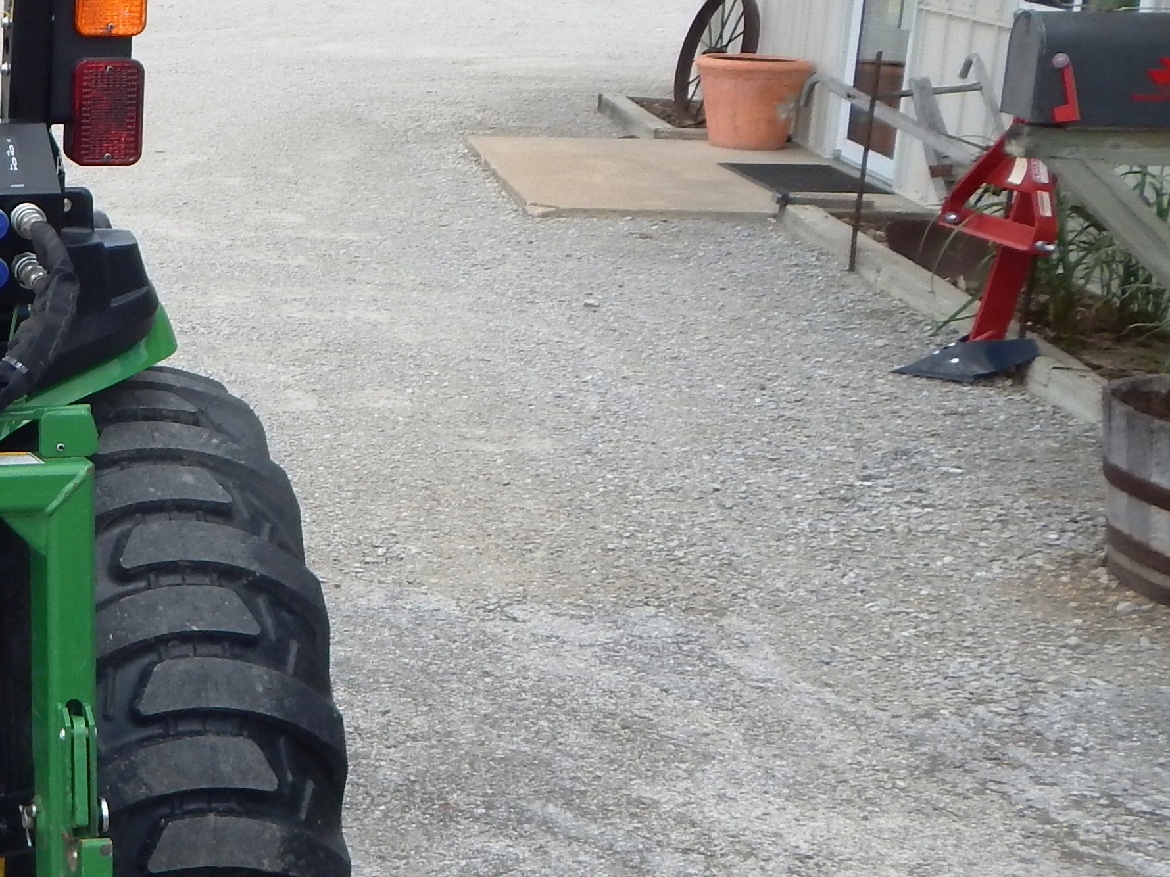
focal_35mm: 57
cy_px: 242
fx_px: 1926
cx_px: -241
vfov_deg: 25.4
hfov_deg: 29.1
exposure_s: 1/800
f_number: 3
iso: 125
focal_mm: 4
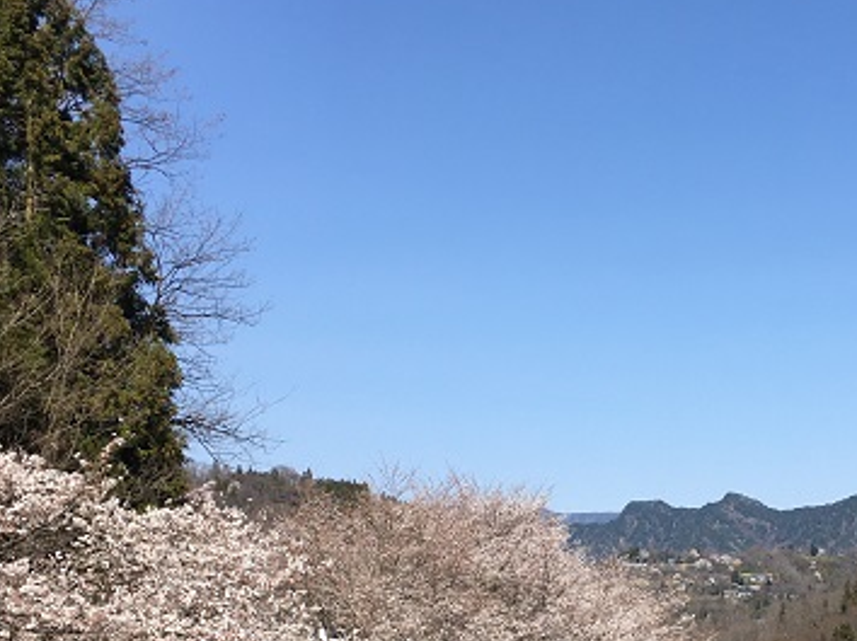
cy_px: 581
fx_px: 1460
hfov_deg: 31.9
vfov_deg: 24.1
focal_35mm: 59
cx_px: 675
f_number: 2.2
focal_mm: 4.15
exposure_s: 1/1451
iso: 25
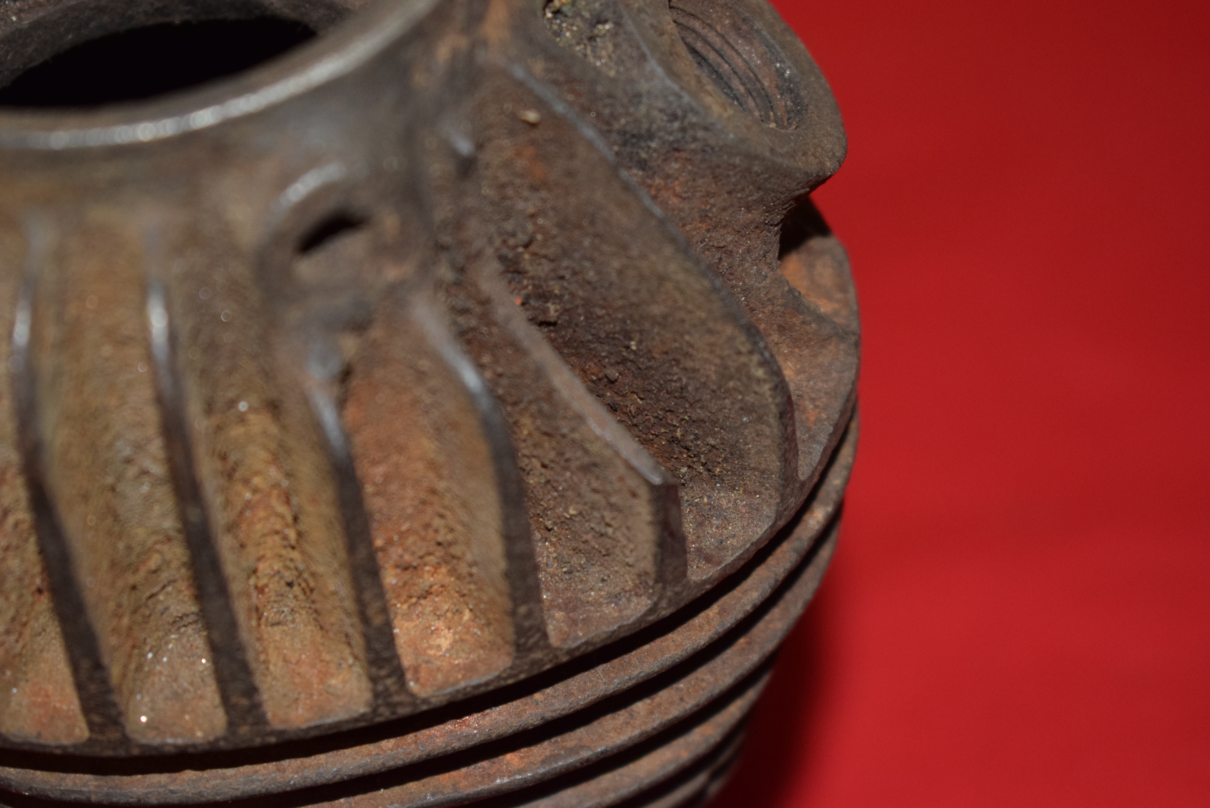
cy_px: 404
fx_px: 2773
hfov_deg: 24.6
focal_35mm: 82
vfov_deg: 16.6
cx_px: 605
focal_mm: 55
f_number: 5.6
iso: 1250
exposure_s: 1/200
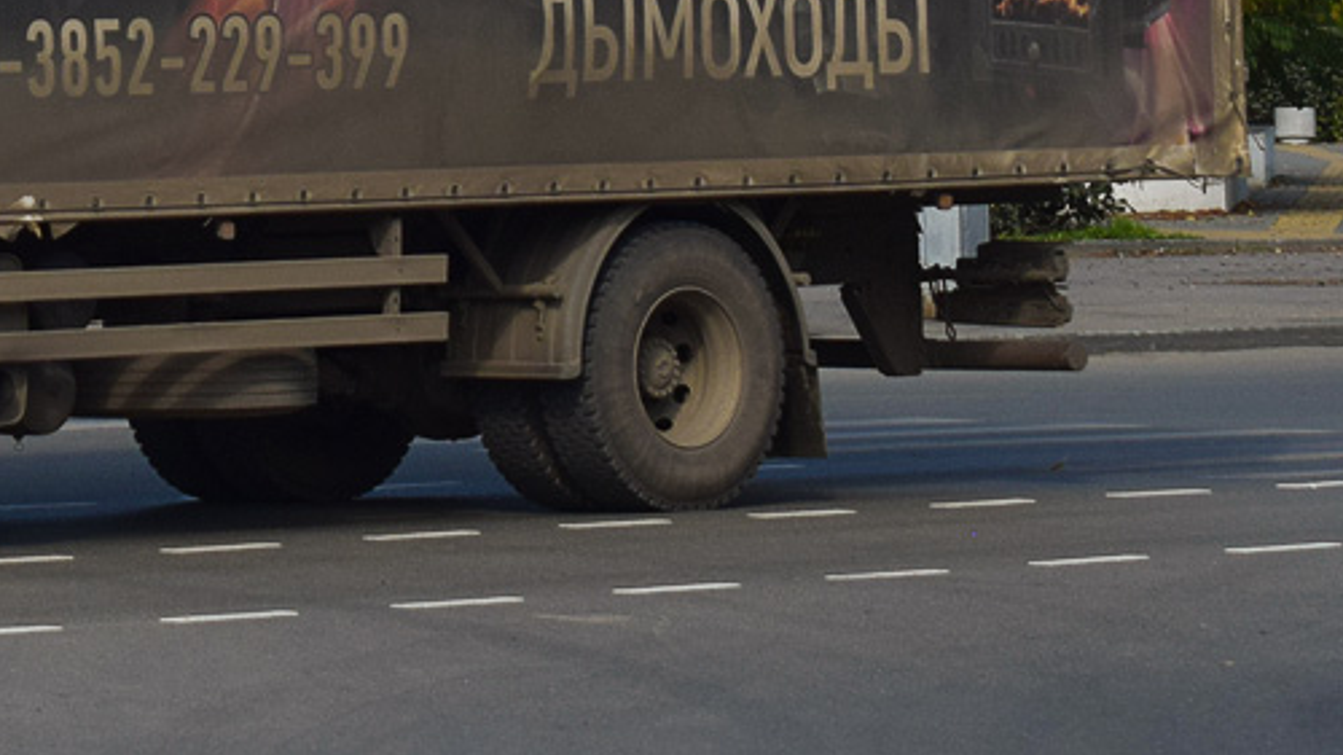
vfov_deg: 5.8
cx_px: -75
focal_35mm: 207
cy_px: -317
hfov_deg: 10.3
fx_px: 7379
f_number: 7.1
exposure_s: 1/1250
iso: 200
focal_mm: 55
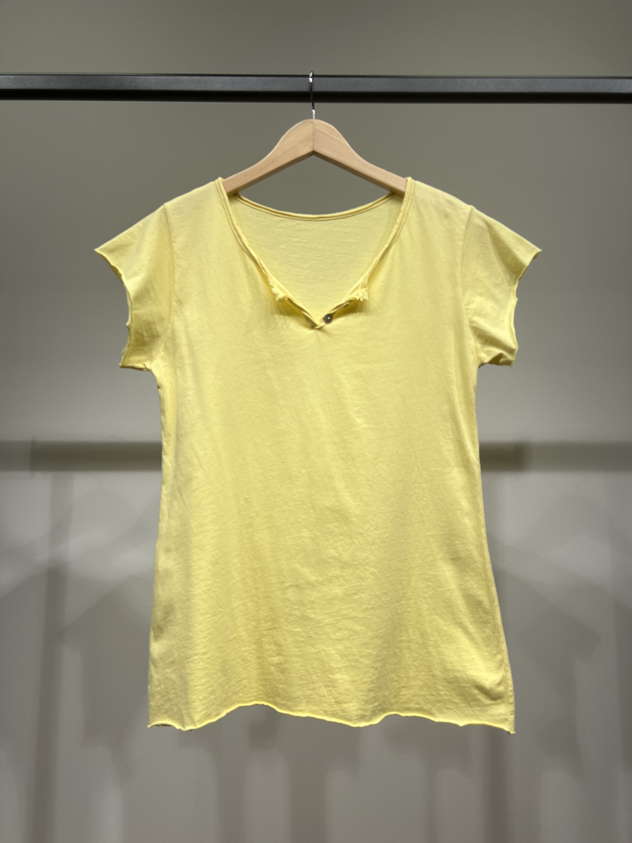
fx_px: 633
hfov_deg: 53.1
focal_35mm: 26
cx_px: 316
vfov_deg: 67.3
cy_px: 422
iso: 50
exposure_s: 1/840
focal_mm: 5.7
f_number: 1.5
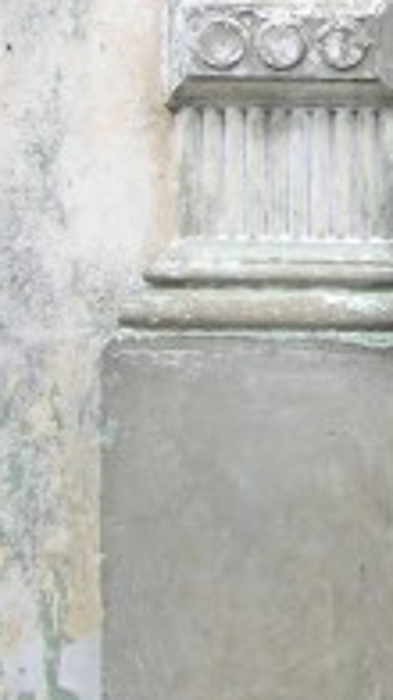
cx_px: 982
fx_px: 2858
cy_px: 11
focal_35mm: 154
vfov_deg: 13.8
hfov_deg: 7.3
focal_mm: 9.2
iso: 50
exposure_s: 1/106
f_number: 4.5
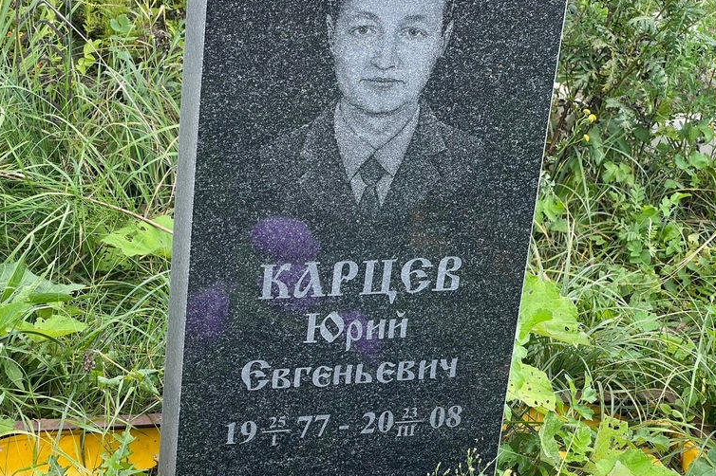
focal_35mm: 85
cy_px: 221
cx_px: 347
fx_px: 1690
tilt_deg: -24.5
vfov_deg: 16.1
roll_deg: -5.5
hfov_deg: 23.9
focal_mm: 9
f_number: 2.8
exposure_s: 1/99
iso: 32
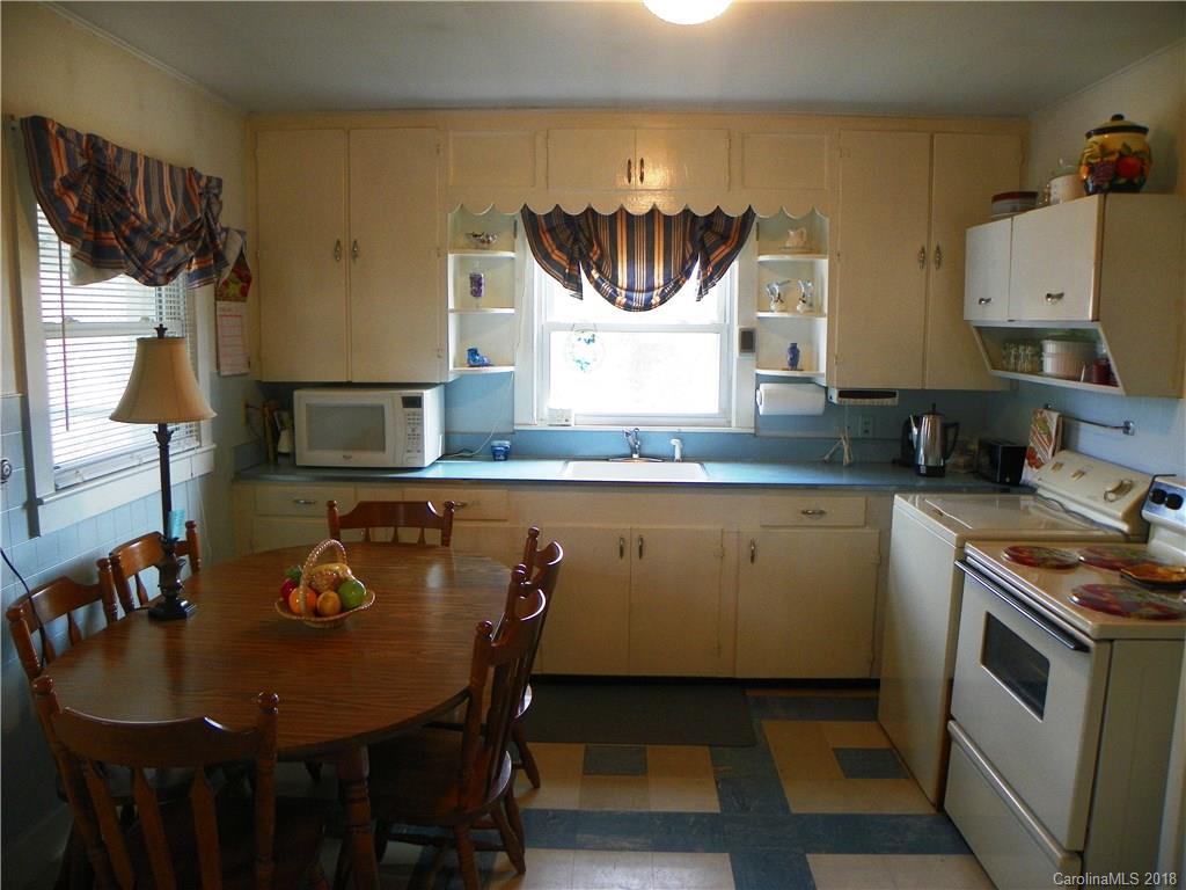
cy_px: 445
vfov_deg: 53.1
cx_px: 593
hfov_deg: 67.3
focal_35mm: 26
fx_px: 891
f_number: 2.8
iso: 80
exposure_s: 1/30
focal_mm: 4.6
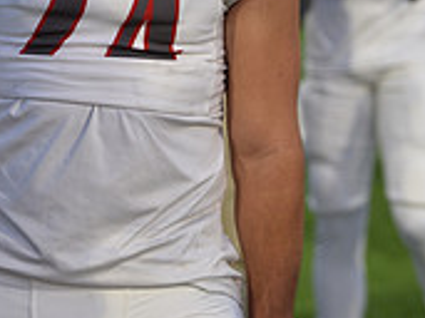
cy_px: -57
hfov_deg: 7.8
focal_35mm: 253
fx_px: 3104
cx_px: 124
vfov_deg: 5.8
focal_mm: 100
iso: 280
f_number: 2.8
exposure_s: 1/250
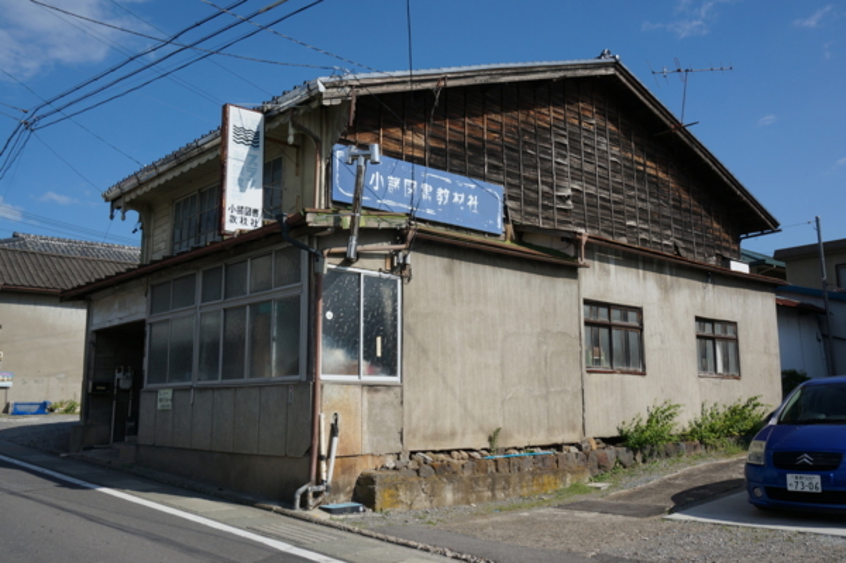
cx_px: 423
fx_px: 775
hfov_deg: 57.3
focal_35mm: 33
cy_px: 282
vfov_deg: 39.9
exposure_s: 1/250
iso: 100
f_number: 9
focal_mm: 22
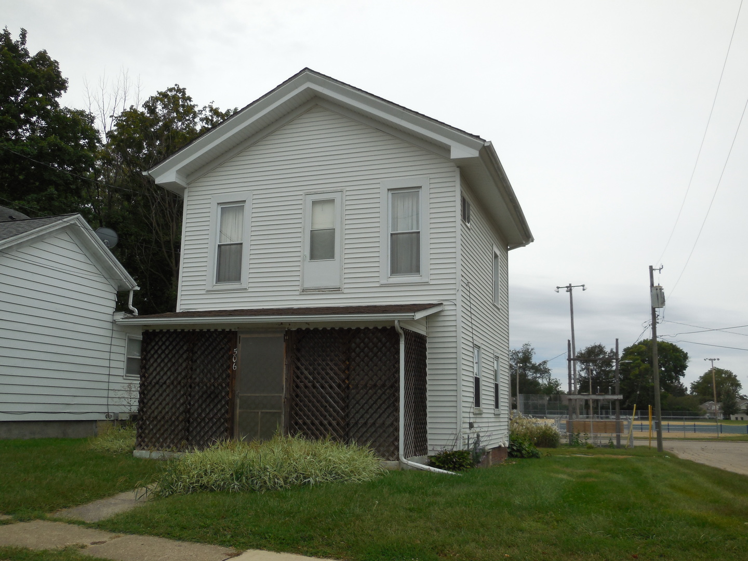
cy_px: 280
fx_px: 735
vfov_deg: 41.8
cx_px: 374
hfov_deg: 54.0
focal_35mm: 34
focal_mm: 6.1
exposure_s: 1/1000
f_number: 3.4
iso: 125
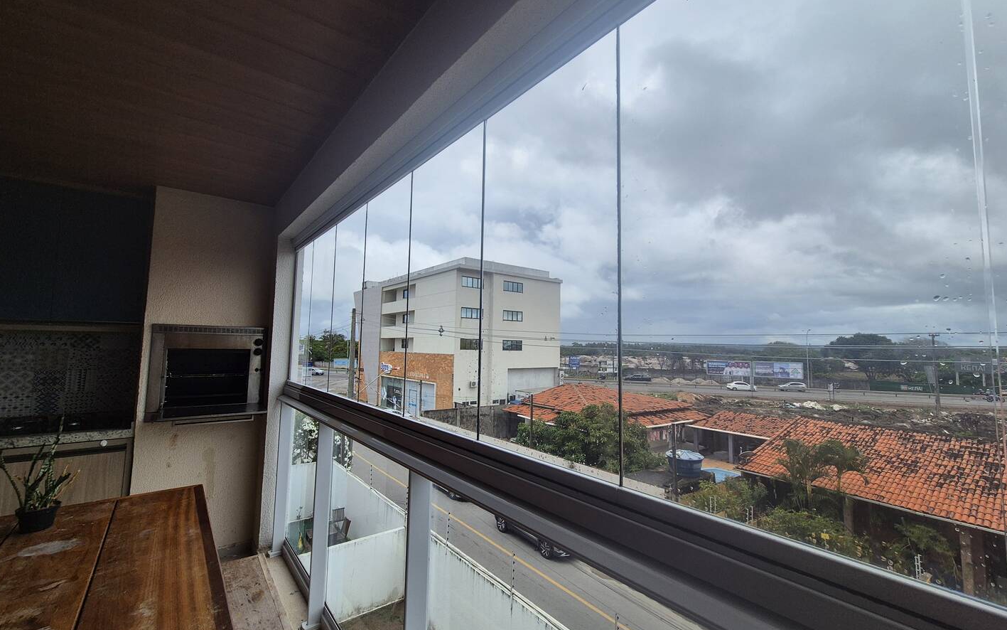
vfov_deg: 78.7
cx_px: 506
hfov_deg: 105.3
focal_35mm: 14
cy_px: 314
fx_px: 384
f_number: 2.2
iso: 50
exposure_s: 1/3304
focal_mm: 2.2
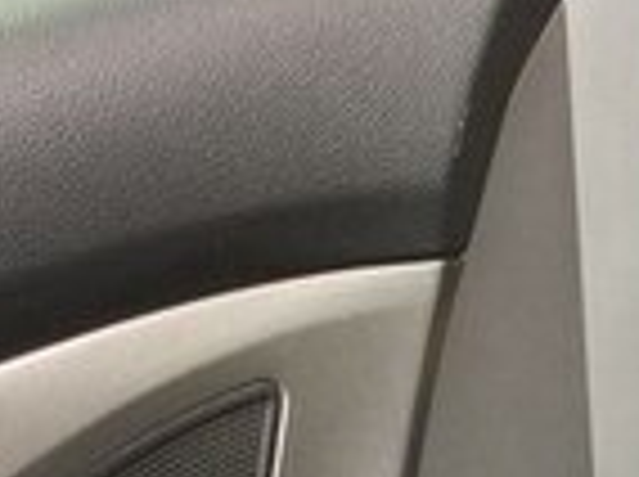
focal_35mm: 135
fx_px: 2488
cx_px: 891
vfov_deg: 10.6
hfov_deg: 13.9
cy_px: 695
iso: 40
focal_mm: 4.15
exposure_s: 1/50
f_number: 2.2
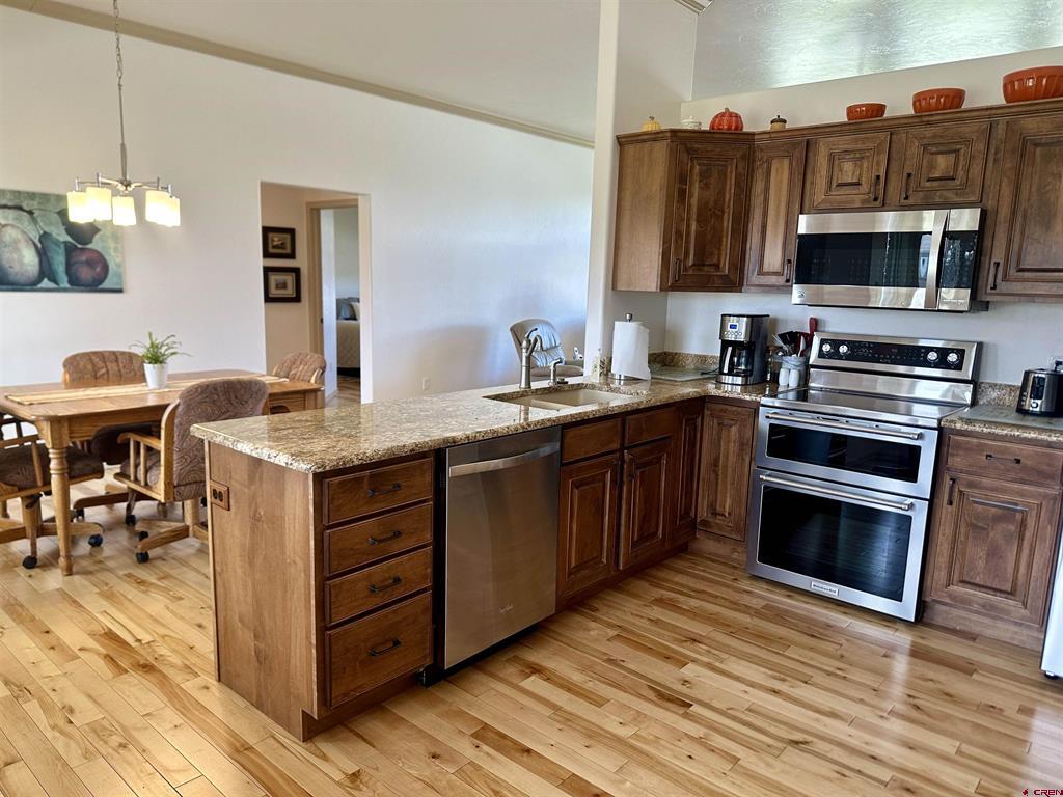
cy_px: 398
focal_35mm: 24
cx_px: 532
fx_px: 737
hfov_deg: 71.6
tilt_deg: -10.1
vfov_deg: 56.8
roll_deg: -2.5
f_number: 1.78
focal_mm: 6.86
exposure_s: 1/120
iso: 100
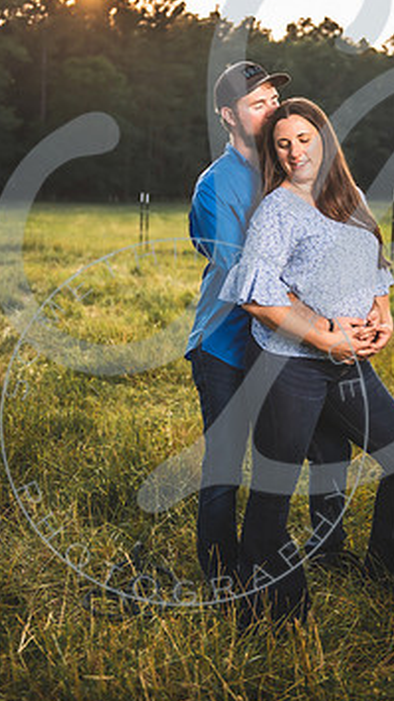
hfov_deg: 21.3
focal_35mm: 56
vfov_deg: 37.0
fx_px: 1041
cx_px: 273
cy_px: 271
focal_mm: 42
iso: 100
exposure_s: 1/250
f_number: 2.8
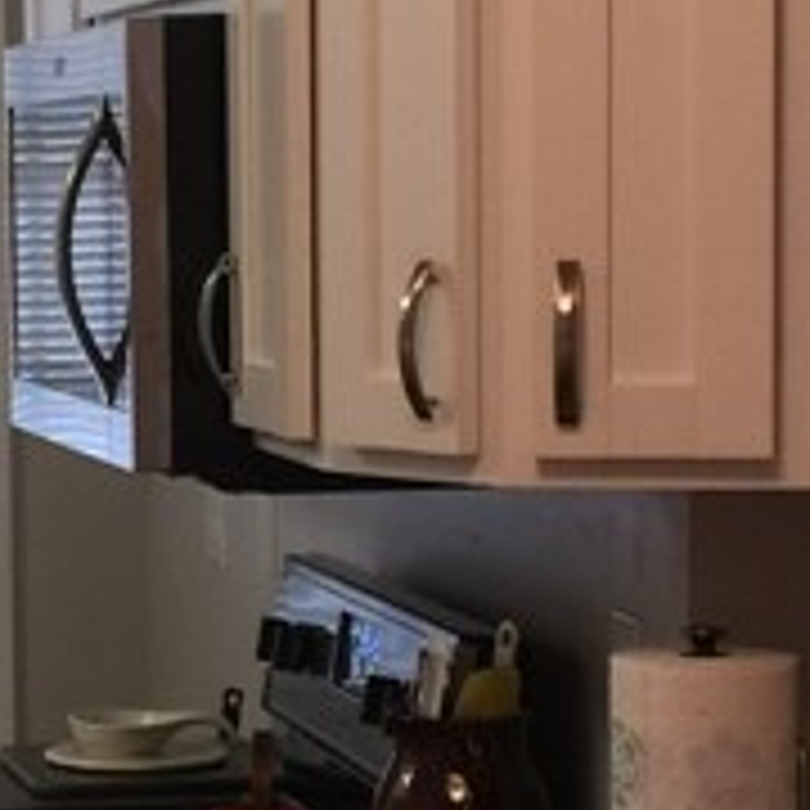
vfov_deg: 12.0
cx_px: -328
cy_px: 536
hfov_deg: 11.6
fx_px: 3865
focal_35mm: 146
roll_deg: +0.1
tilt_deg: -4.9
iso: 50
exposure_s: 1/15
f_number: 2.2
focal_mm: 4.15
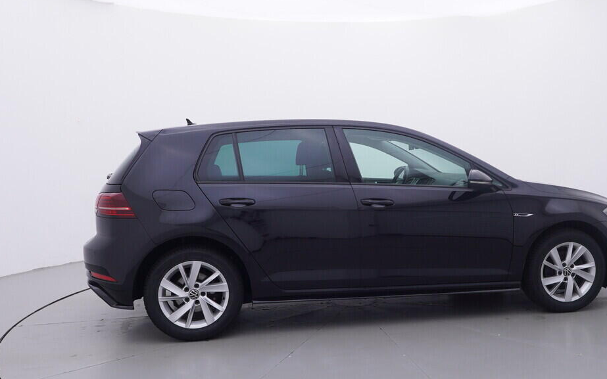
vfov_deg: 35.4
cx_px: 353
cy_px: 223
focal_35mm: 36
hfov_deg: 54.0
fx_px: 592
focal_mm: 15
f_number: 5
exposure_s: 1/80
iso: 200
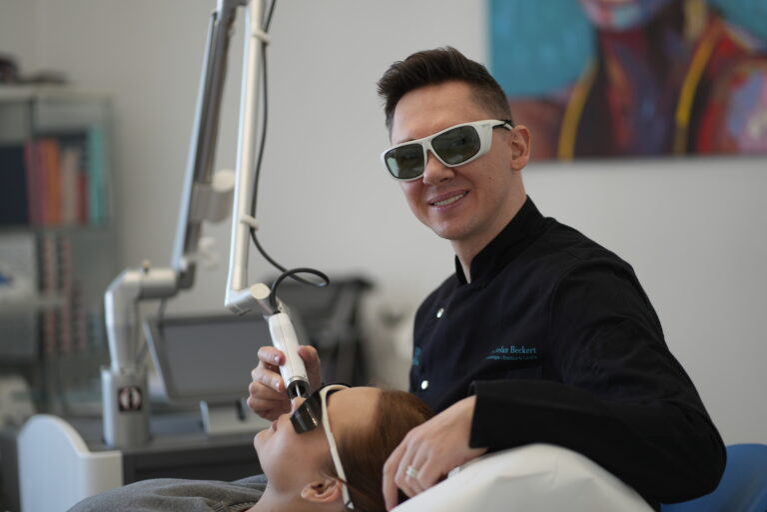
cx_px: 384
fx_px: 1811
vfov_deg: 16.1
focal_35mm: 85
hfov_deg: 23.9
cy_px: 256
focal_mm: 85
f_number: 1.8
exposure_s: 1/100
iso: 200
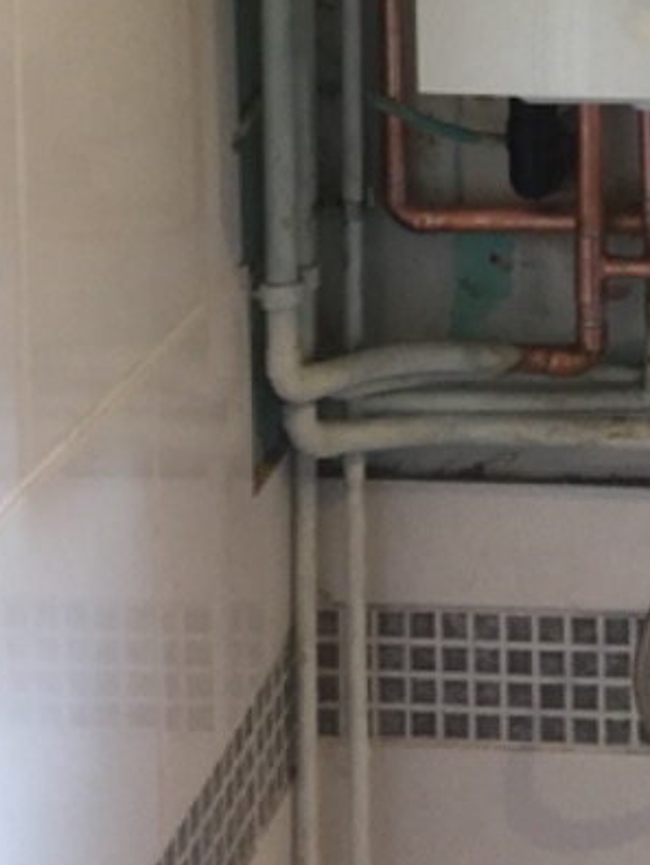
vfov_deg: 19.9
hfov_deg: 16.5
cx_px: 641
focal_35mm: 88
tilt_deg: +0.3
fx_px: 2200
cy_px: -337
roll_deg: +0.3
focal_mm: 4.15
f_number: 2.2
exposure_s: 1/33
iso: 160
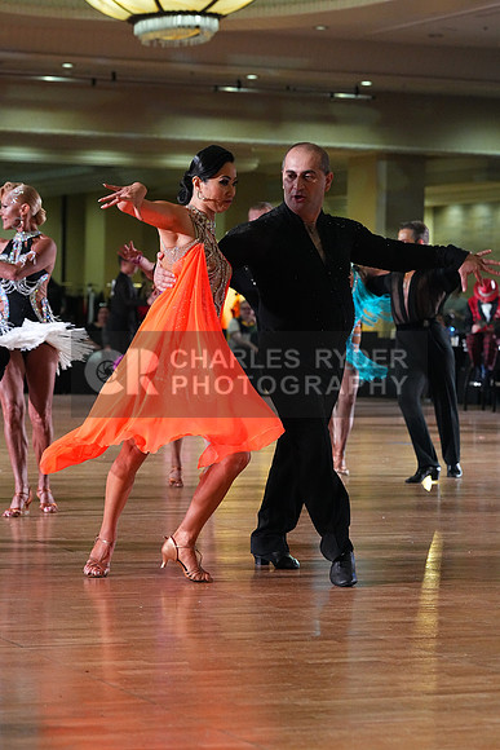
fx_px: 2457
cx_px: 250
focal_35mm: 118
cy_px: 375
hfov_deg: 11.6
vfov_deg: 17.3
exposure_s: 1/400
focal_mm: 118
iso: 8000
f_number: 5.6
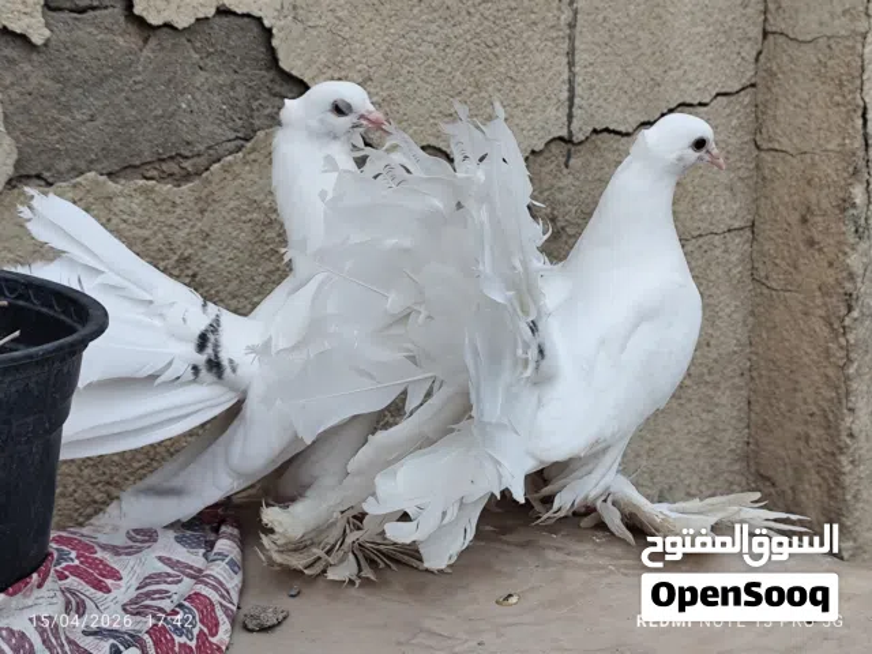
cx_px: 436
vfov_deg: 22.6
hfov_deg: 29.8
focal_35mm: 65
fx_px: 1637
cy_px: 327
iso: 80
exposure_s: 1/100
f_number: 1.65
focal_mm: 6.19
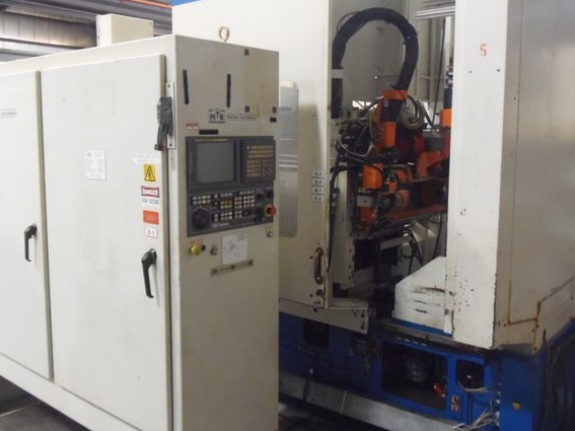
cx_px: 301
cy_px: 198
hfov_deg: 55.3
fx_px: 548
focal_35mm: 33
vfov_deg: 42.9
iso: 500
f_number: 2.9
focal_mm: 4.3
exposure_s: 1/8
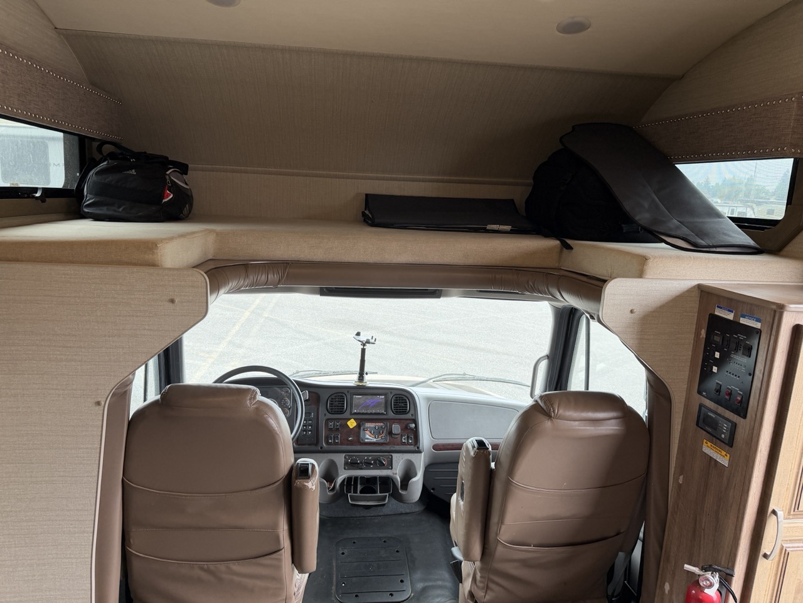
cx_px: 402
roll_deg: -1.1
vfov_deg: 56.8
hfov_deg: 71.6
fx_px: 557
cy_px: 302
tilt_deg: -7.0
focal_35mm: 24
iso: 100
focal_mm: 6.76
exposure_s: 1/157
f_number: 1.78
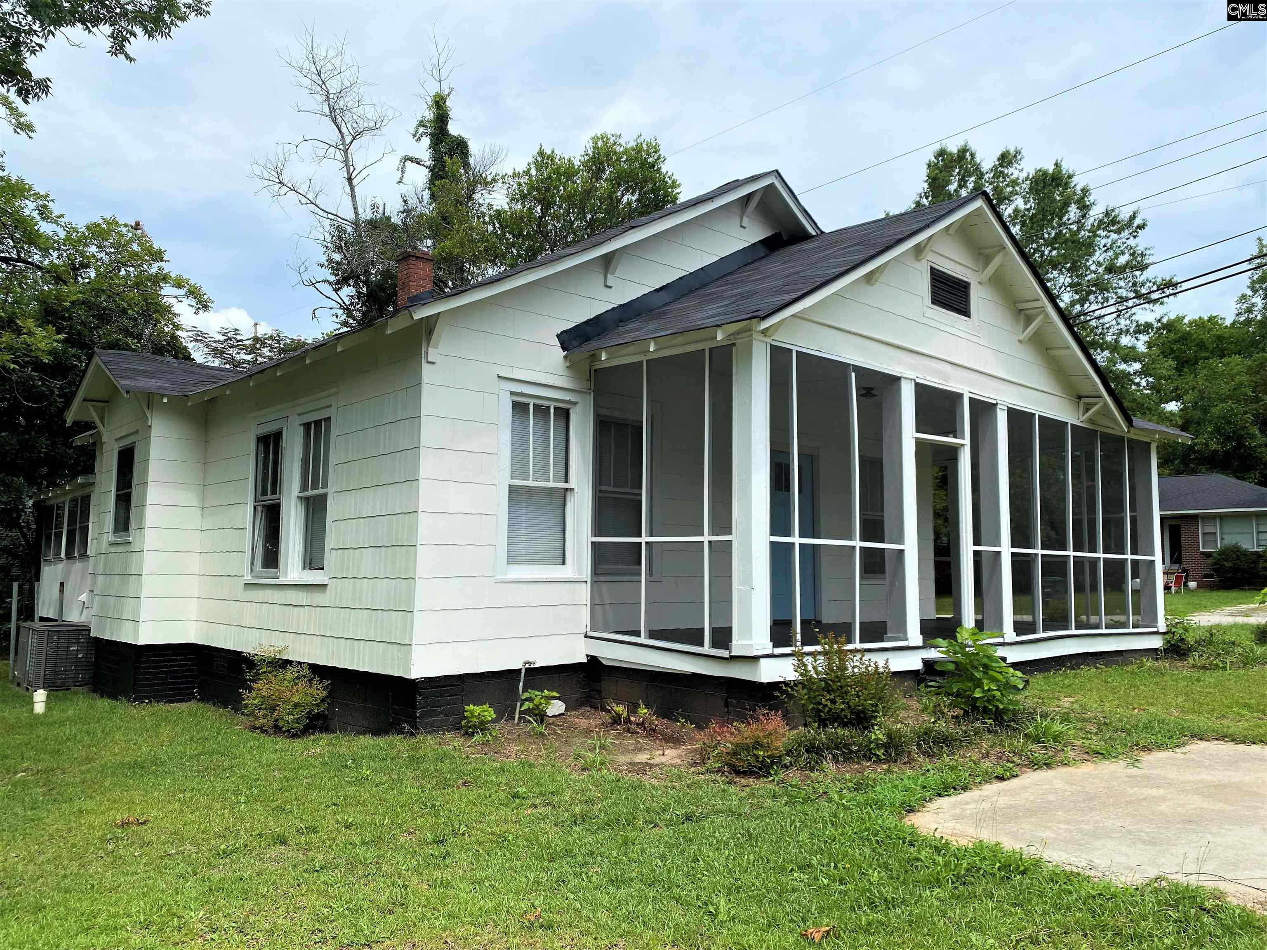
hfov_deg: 67.3
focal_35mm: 26
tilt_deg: +4.9
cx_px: 634
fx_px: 952
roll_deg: -1.2
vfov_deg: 53.1
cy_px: 475
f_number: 1.8
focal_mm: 4.25
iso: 32
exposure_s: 1/3610
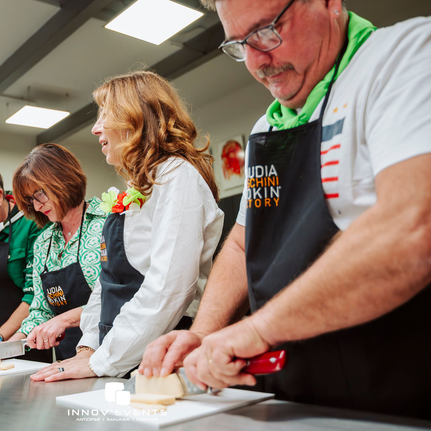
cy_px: 216
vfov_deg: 46.0
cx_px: 118
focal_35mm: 36
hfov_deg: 44.8
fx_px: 507
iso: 5000
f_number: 2.8
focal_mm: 28
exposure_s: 1/320
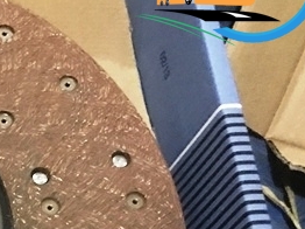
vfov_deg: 13.2
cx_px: -225
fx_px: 942
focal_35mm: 107
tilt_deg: -65.4
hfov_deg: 15.9
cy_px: 325
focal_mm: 3.99
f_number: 1.8
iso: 100
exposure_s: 1/6
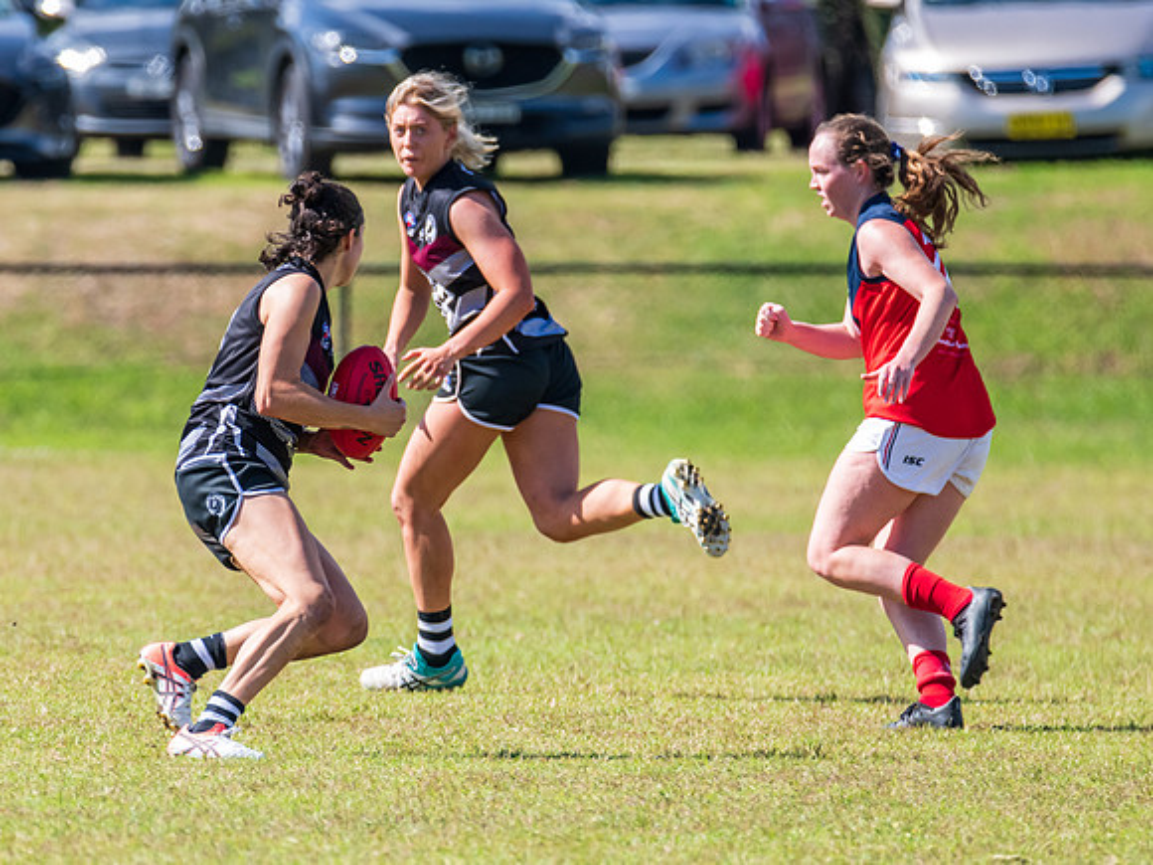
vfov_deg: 2.1
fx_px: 23100
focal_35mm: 694
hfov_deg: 2.9
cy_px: 441
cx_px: 396
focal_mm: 460
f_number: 7.1
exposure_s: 1/2000
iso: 800
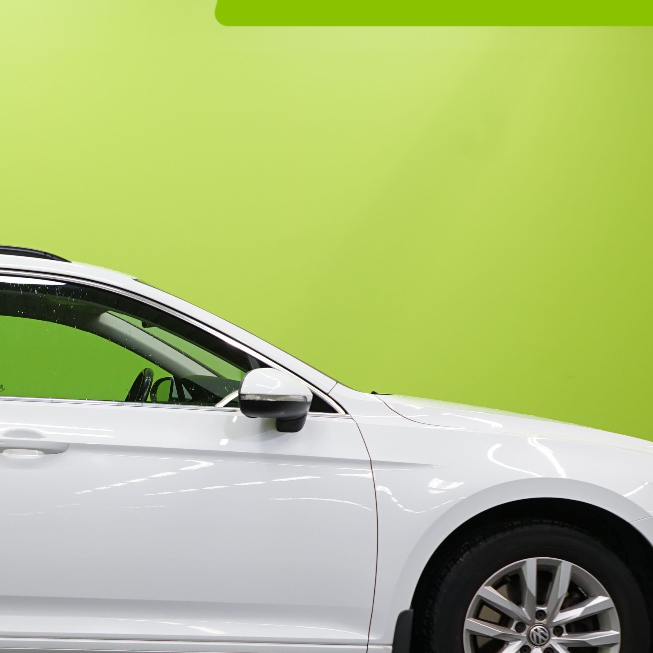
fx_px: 1409
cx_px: -11
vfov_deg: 26.0
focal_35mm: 66
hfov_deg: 24.8
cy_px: 416
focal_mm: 28
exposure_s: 1/25
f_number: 5.6
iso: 400
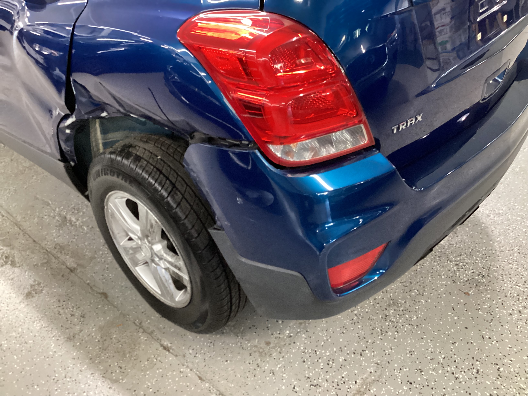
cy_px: 198
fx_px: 473
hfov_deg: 58.4
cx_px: 264
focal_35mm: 31
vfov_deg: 45.4
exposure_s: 1/30
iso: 500
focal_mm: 3.3
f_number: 2.4
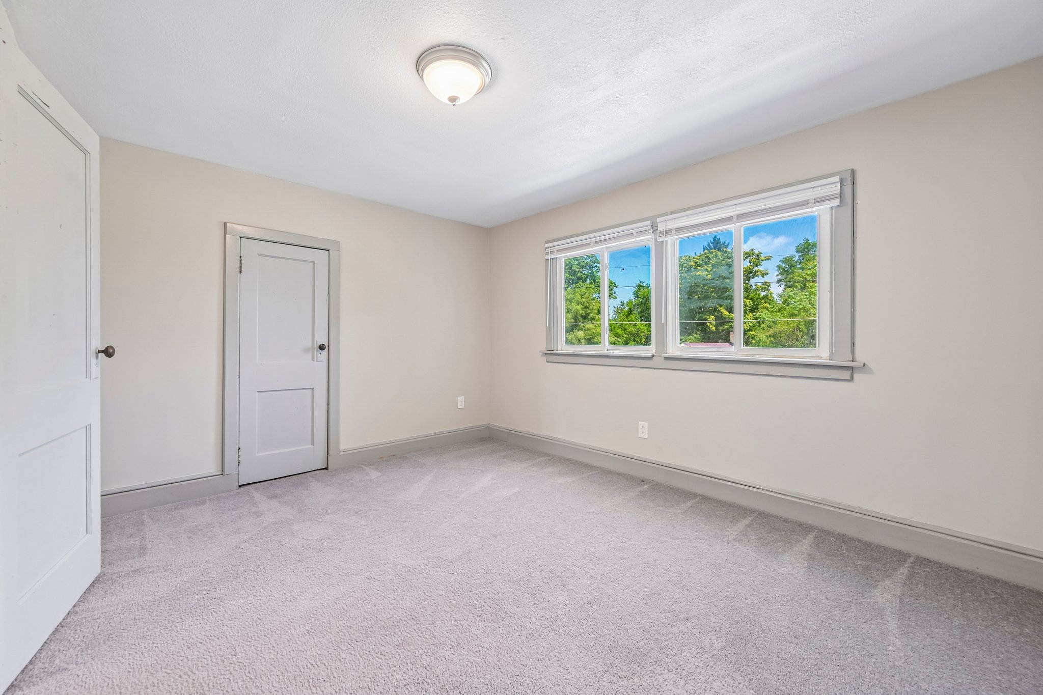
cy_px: 348
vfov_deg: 81.2
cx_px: 522
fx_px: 406
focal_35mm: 14
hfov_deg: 104.3
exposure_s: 1/15
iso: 220
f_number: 8
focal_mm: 14
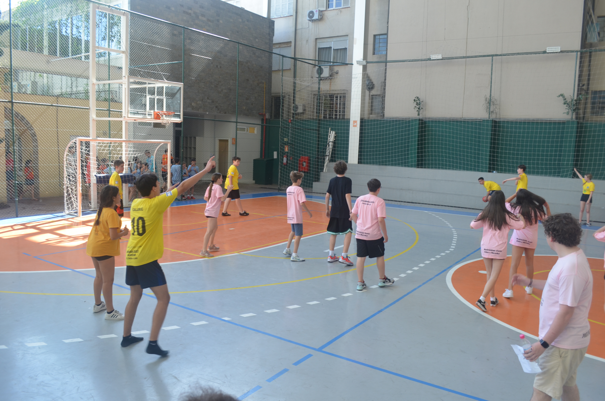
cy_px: 200
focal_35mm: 27
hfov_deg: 67.5
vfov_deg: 47.7
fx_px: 453
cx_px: 302
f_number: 5.6
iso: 360
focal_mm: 18
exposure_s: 1/125
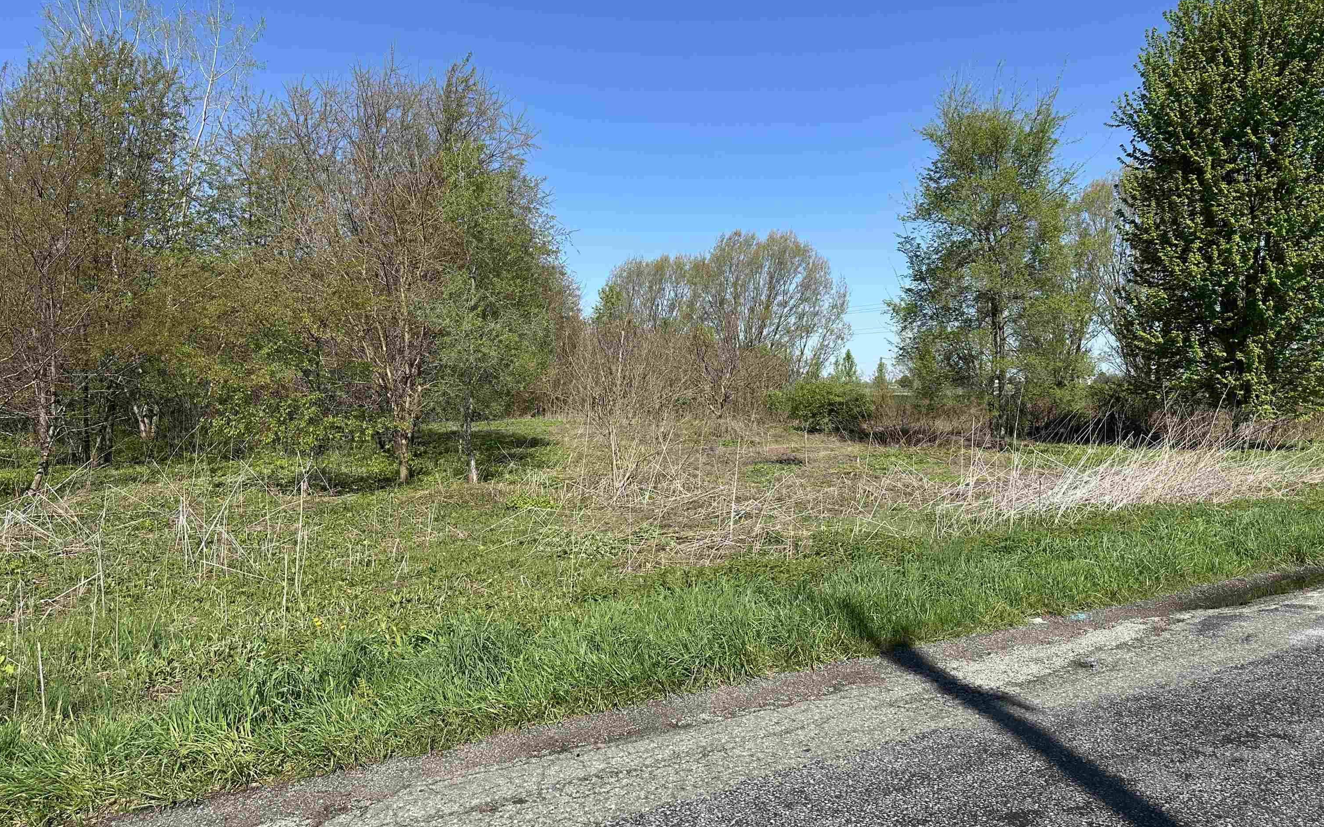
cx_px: 669
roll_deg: -0.6
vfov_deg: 47.6
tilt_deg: -2.6
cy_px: 440
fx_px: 938
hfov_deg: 70.4
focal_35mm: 26
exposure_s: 1/3861
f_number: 1.78
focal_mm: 6.86
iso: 80
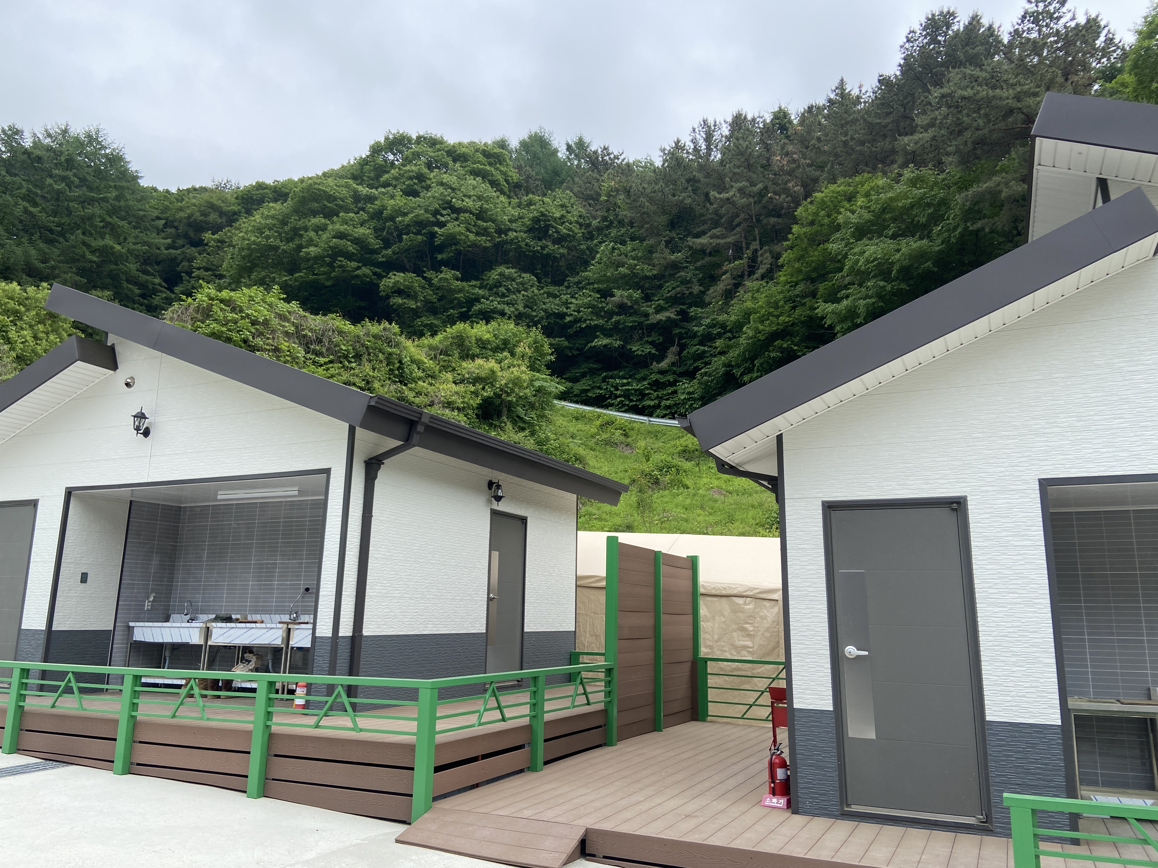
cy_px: 434
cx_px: 579
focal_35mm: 26
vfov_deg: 53.1
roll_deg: -0.1
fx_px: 870
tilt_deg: +10.8
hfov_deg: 67.3
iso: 32
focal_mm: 4.25
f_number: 1.8
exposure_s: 1/1114
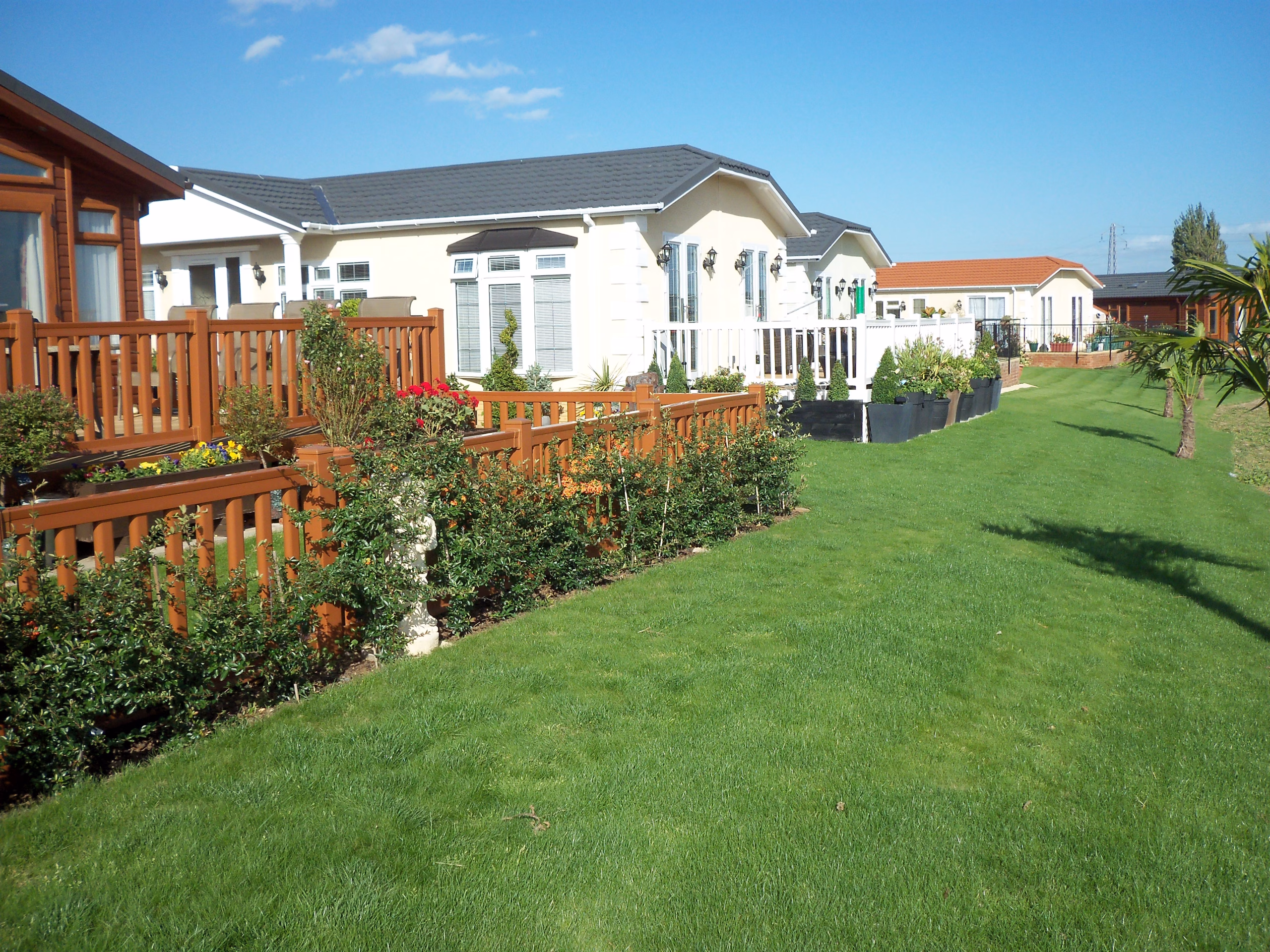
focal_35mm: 34
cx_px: 635
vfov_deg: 41.8
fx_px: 1247
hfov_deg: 54.0
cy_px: 476
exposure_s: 1/160
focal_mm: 5.7
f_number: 8.8
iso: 80
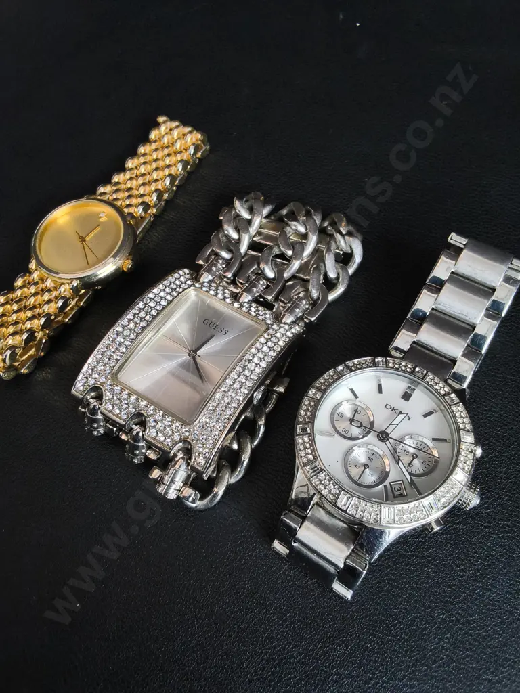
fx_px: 541
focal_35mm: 27
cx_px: 260
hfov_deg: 51.4
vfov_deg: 65.3
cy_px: 346
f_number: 2
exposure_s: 1/100
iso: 160
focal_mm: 2.87
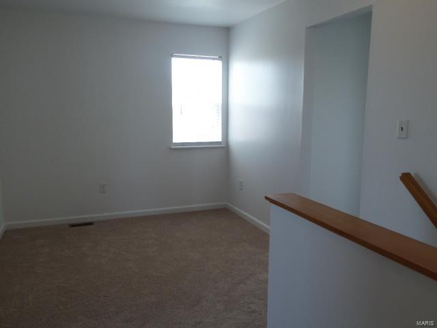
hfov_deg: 61.7
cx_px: 218
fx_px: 366
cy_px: 164
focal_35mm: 29
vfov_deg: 48.2
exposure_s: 1/60
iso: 160
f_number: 3.5
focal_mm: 5
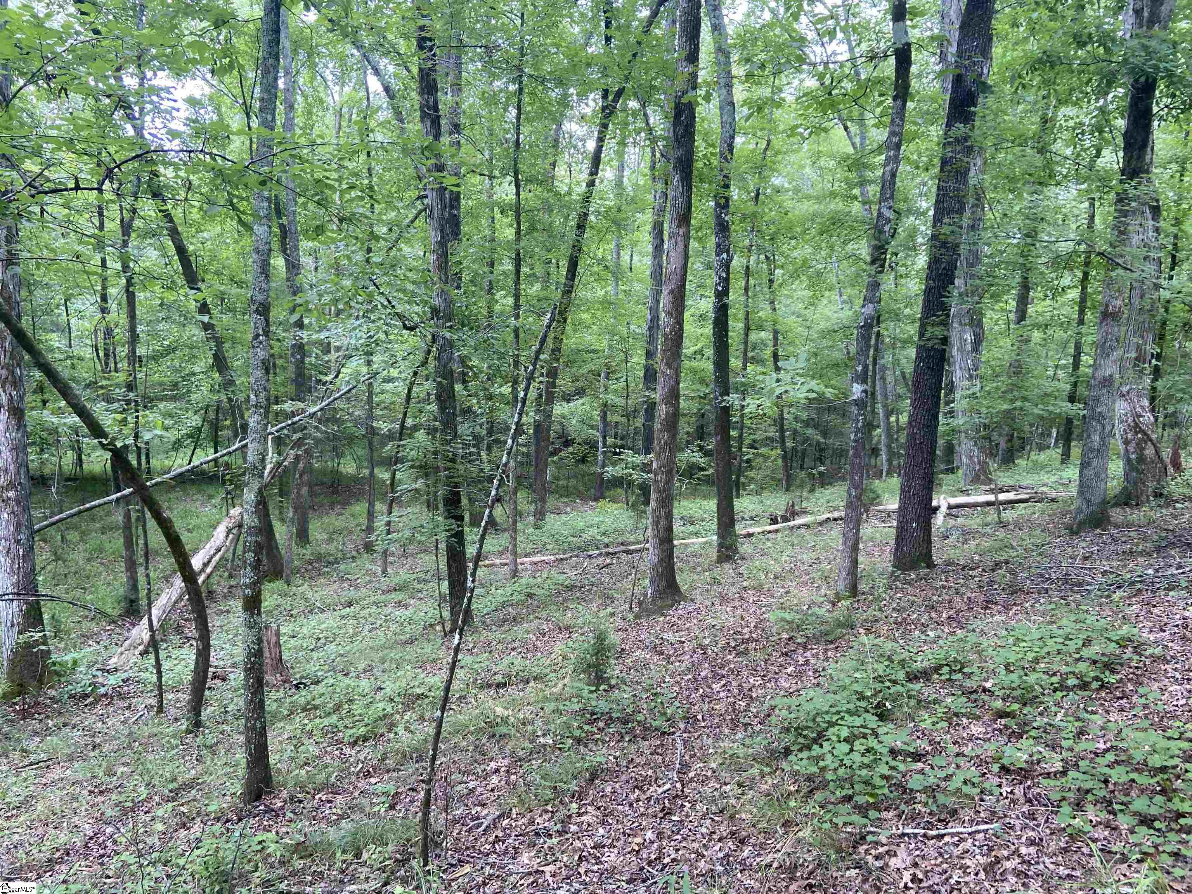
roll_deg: -2.0
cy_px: 447
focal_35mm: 26
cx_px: 596
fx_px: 895
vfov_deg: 53.1
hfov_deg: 67.3
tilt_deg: -10.0
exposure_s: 1/121
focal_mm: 4.25
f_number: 1.8
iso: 125
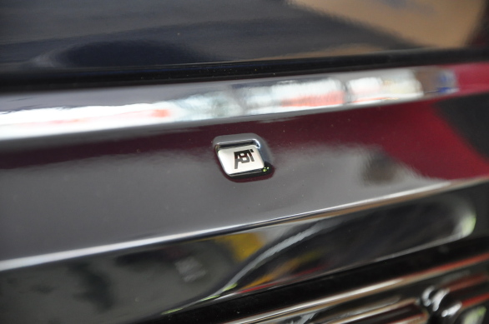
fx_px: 2136
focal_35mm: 158
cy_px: 162
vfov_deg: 8.7
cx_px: 244
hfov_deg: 13.1
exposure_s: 1/30
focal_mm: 105
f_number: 5.6
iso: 1100
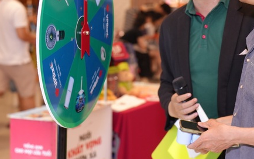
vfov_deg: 13.9
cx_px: 175
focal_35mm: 94
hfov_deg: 22.0
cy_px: 47
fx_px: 651
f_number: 2.8
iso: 800
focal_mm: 50
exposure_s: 1/250
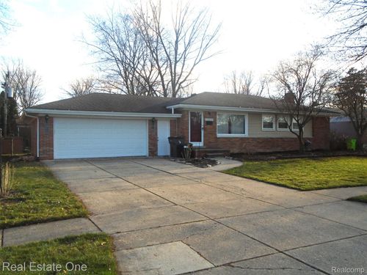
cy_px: 138
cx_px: 184
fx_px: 329
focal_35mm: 31
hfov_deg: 58.4
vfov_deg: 45.4
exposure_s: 1/500
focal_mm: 5.5
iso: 100
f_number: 3.5
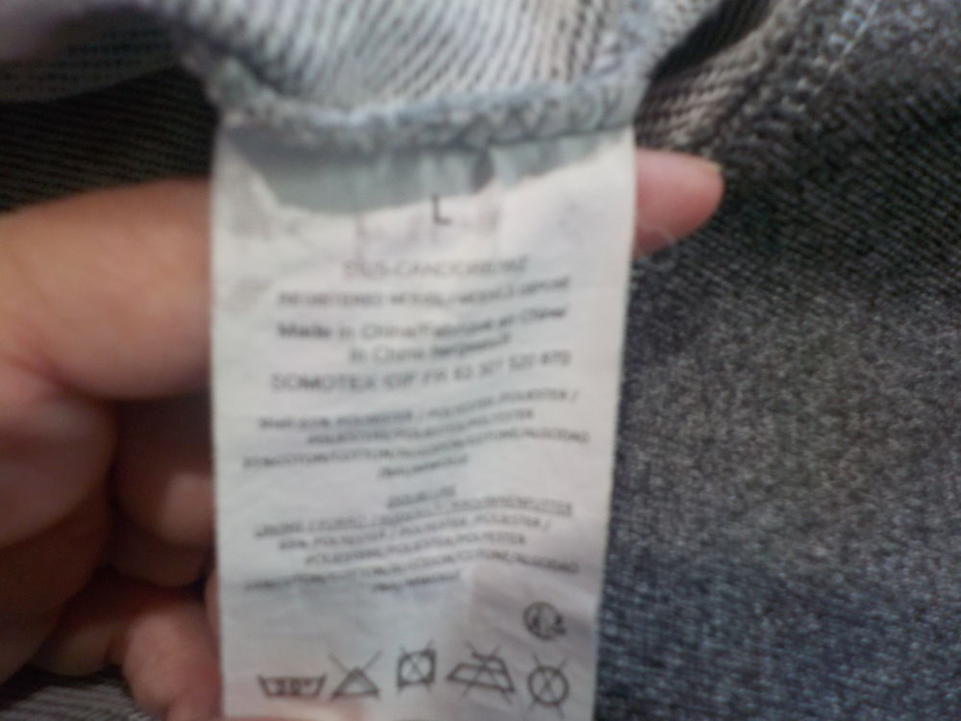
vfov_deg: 46.8
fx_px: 833
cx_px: 480
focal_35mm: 30
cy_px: 360
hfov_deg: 60.0
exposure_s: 1/30
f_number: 3.3
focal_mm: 4.1
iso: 220
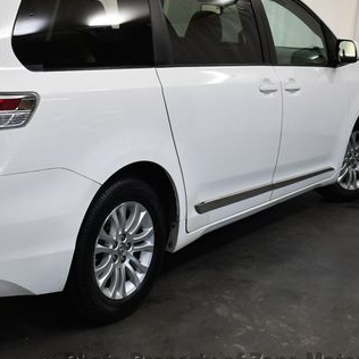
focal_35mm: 62
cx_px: 51
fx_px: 727
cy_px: 141
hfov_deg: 27.0
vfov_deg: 27.7
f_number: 3.5
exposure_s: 1/250
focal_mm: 18
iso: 640
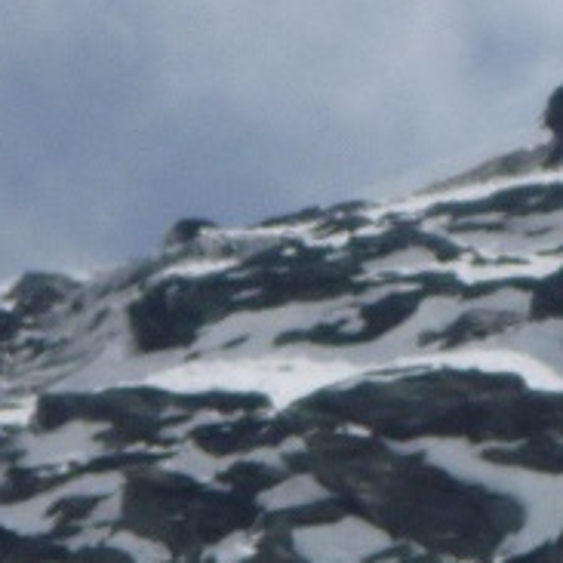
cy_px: 226
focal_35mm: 839
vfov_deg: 2.1
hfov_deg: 2.1
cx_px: 814
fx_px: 15438
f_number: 6.3
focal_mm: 26
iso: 80
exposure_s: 1/800
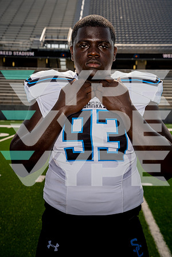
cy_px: 128
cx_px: 86
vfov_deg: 35.6
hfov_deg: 24.2
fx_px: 401
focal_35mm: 56
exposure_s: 1/250
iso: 100
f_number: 7.1
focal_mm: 56
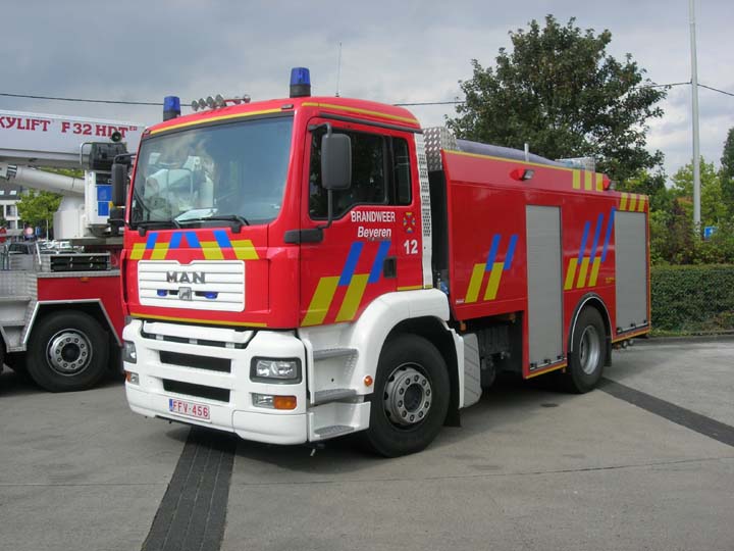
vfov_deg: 37.7
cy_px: 276
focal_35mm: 38
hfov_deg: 49.0
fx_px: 806
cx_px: 367
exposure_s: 1/395
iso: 64
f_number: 4.8
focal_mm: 7.8
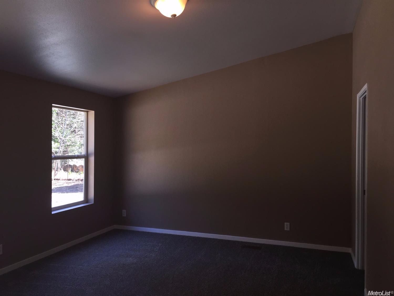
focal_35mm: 29
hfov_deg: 61.7
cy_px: 148
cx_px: 197
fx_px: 330
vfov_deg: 48.2
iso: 32
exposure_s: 1/33
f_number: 2.2
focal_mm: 4.15
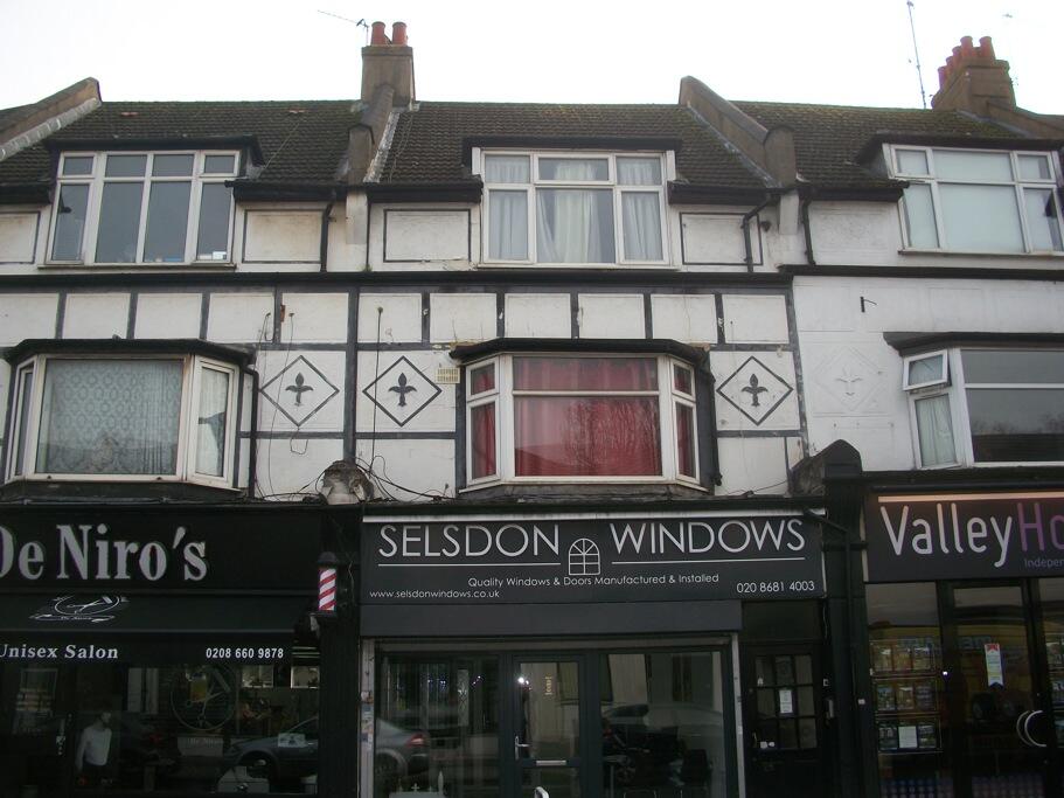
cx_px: 532
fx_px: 1076
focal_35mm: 35
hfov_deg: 52.6
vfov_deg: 40.7
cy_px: 399
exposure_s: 1/250
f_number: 3.1
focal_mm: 6.3
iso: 80
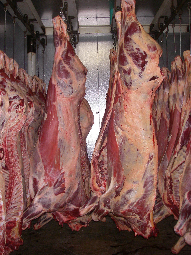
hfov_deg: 37.7
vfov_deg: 49.0
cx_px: 96
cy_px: 128
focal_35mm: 38
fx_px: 280
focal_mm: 6.3
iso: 200
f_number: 3.3
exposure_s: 1/40
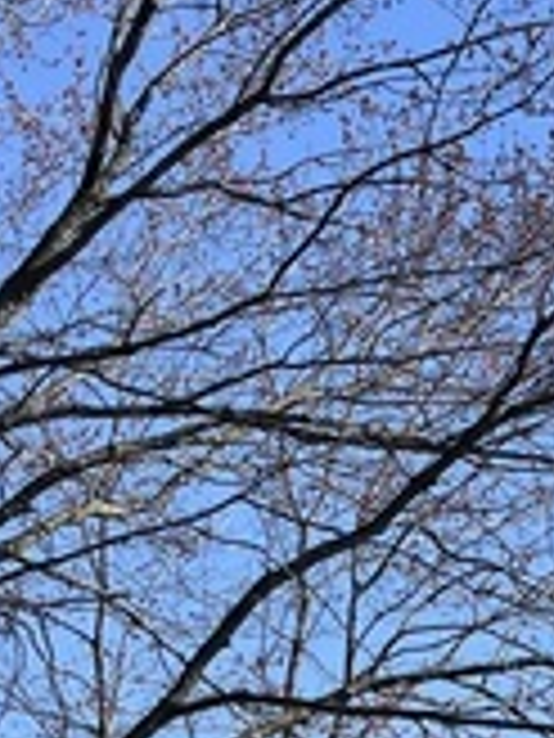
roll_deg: +1.1
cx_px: 428
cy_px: 1073
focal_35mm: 106
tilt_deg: +3.4
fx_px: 2262
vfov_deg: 17.0
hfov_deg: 13.9
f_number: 1.6
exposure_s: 1/2825
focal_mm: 5.1
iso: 50
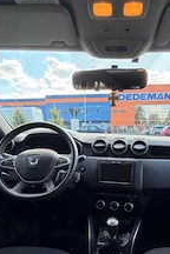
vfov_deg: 65.3
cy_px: 173
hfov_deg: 47.6
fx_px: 191
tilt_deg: -13.8
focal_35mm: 27
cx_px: 104
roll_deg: +0.4
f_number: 2.2
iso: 100
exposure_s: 1/121
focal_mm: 2.22
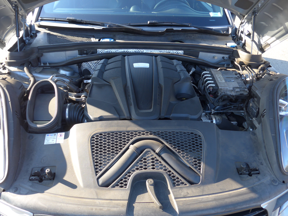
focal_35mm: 29
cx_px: 144
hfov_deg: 61.7
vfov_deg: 48.2
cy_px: 108
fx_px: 241
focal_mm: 6
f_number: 2.5
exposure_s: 1/125
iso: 80
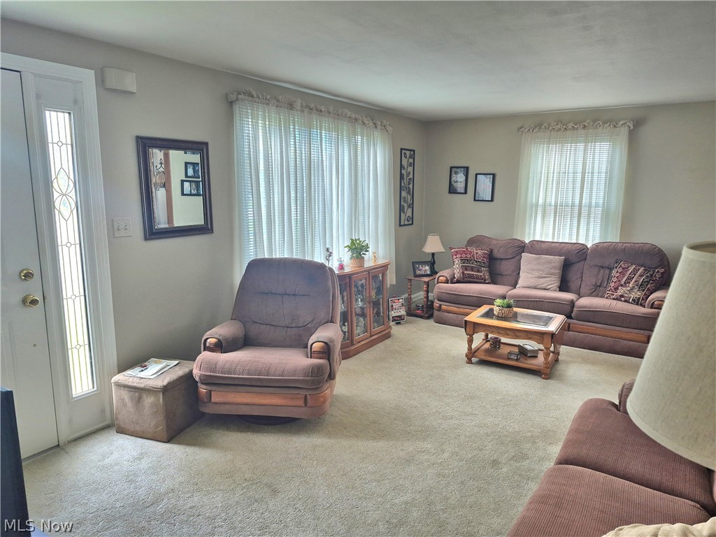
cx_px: 358
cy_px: 268
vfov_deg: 58.9
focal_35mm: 23
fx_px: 476
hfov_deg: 73.9
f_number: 1.8
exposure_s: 1/120
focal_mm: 5.4
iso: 80
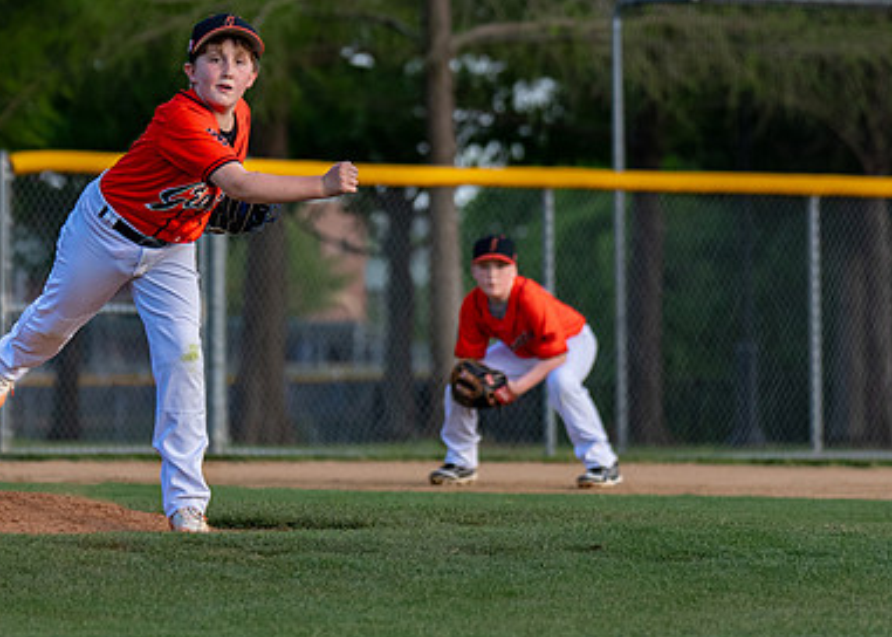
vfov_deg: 4.0
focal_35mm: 361
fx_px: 9144
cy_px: 197
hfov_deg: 5.6
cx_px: 235
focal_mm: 108
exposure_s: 1/2500
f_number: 2.8
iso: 400
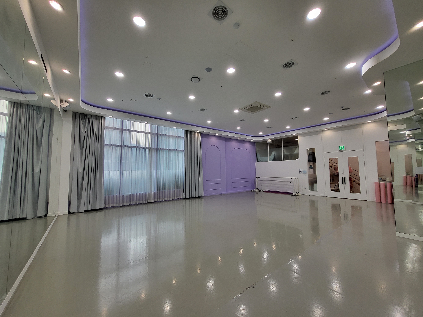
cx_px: 212
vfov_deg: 89.9
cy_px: 158
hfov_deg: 106.2
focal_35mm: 13
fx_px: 159
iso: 50
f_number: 2.2
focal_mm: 1.74
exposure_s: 1/120
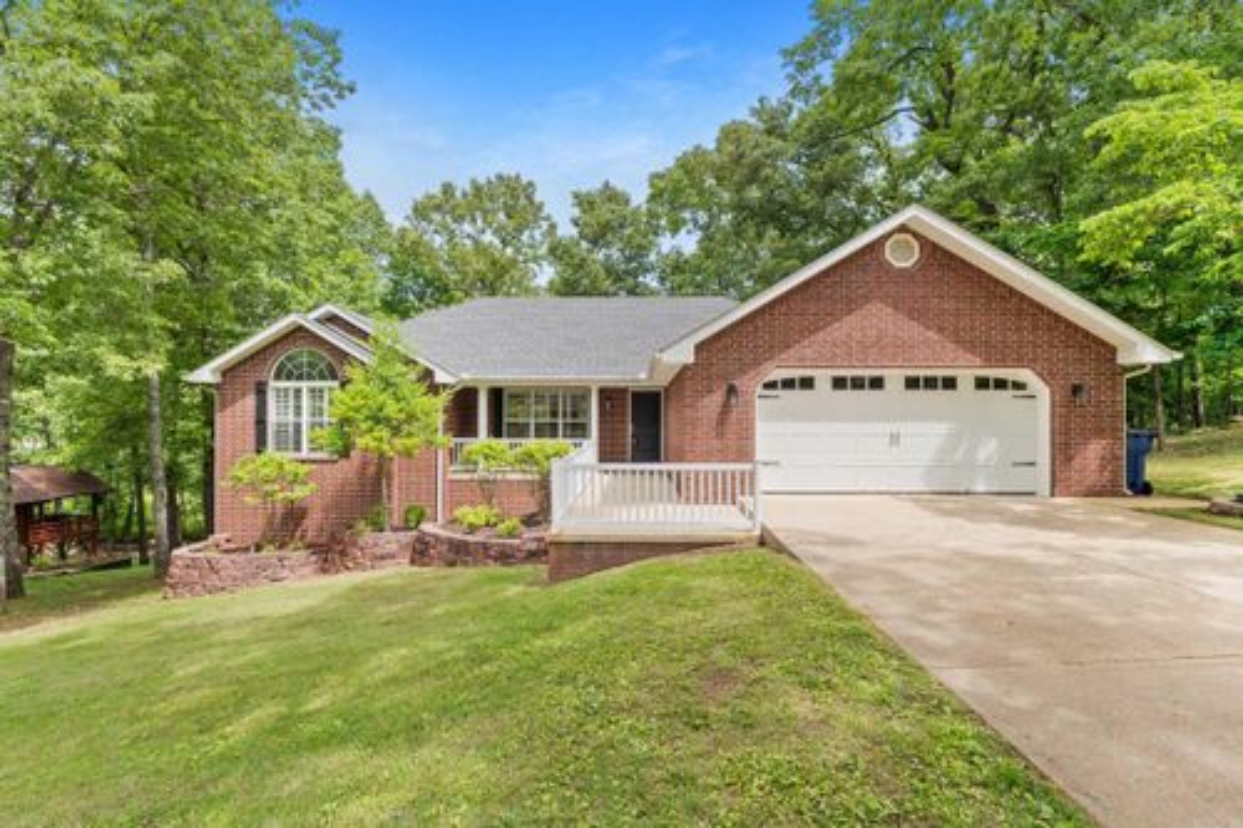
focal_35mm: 17
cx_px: 622
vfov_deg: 71.5
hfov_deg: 94.5
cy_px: 414
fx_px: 575
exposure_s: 1/160
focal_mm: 11.1
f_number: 7.1
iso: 320
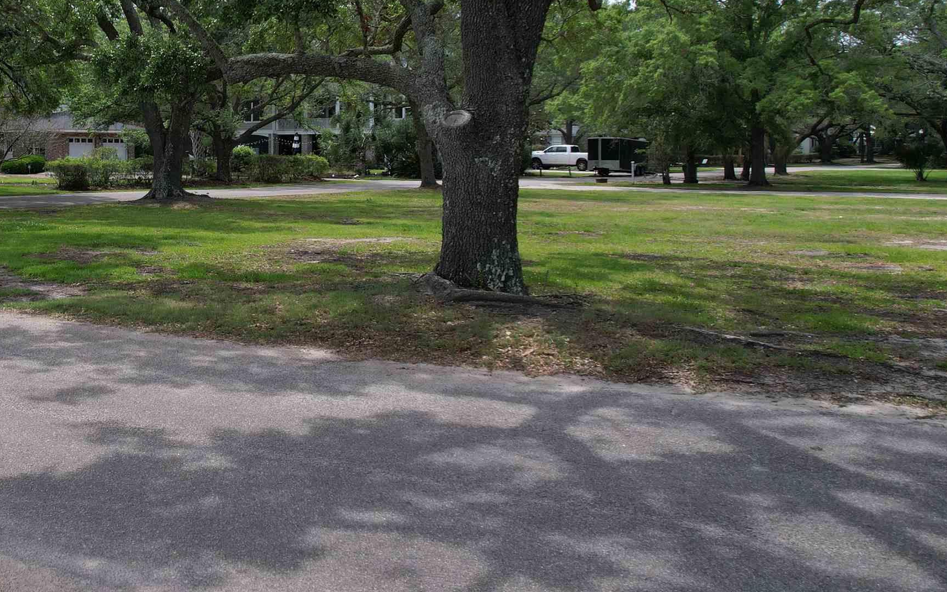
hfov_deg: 45.7
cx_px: 136
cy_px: 155
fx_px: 1032
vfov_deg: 31.5
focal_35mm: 40
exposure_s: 1/1500
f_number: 2.8
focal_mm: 8.38
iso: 100
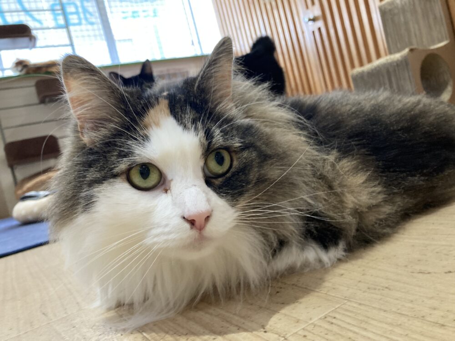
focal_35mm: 28
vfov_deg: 49.7
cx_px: 228
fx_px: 368
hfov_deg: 63.4
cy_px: 170
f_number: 1.8
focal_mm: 3.99
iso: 200
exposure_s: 1/60
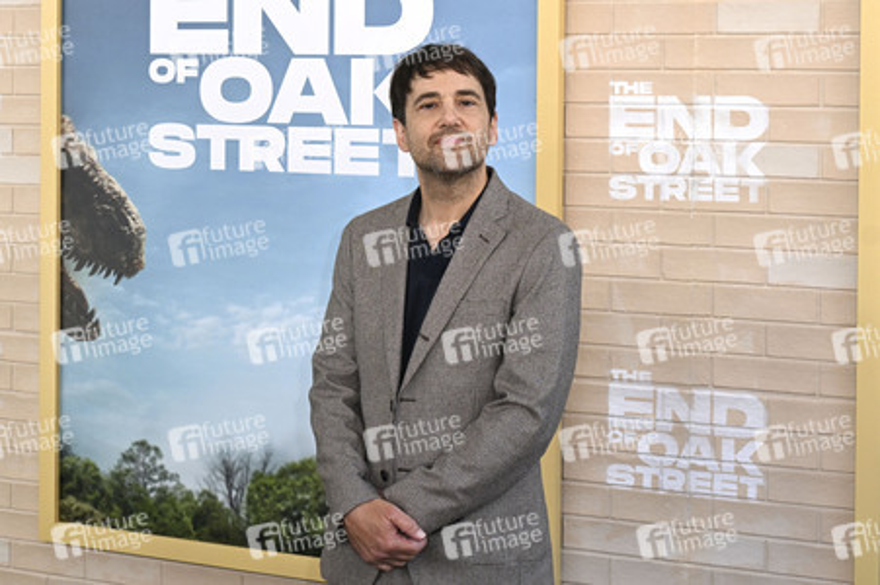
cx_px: 440
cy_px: 292
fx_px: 855
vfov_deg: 37.8
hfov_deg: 54.5
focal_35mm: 35
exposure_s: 1/250
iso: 640
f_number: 6.3
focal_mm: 35
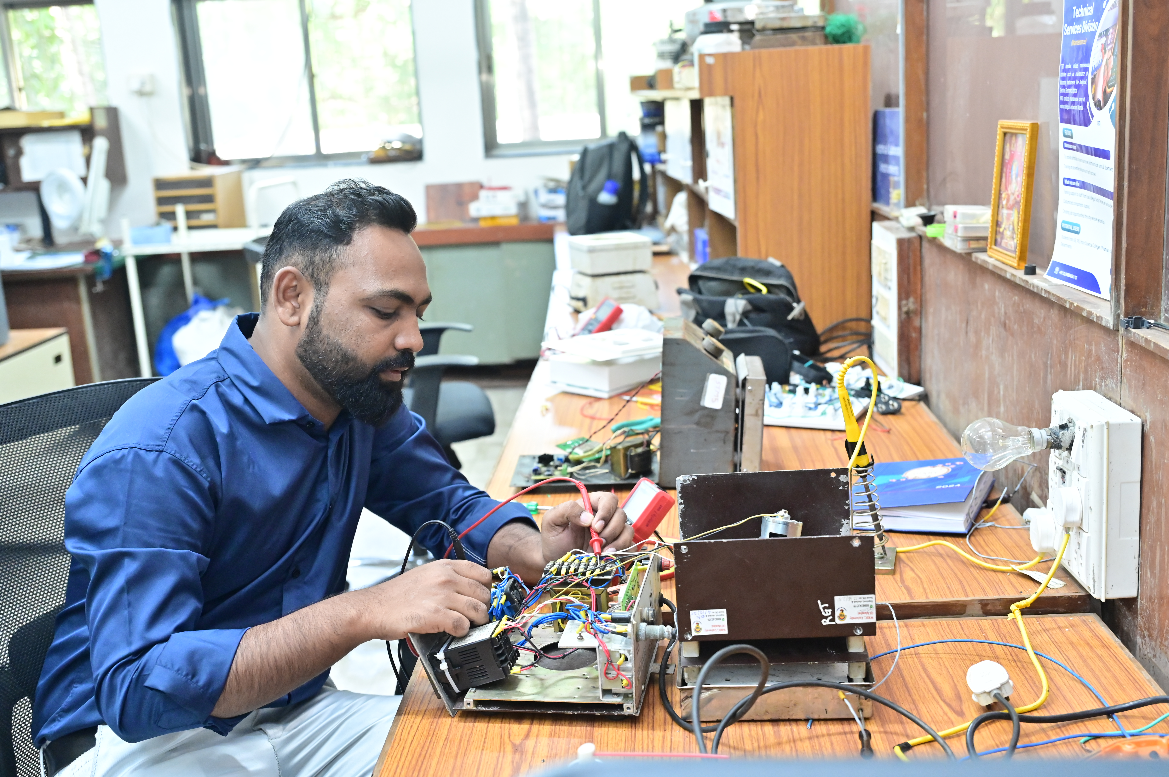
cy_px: 388
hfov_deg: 50.7
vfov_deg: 35.0
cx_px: 584
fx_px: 1233
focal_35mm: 38
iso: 4000
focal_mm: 38
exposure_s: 1/125
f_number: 4
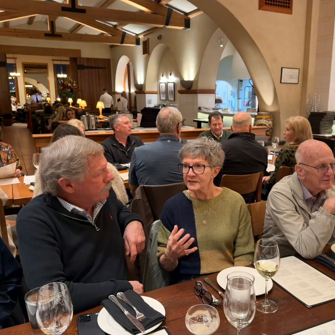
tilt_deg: -13.1
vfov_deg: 55.6
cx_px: 202
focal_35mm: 29
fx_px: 318
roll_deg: +0.3
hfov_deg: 55.2
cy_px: 170
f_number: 1.78
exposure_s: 1/40
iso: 1000
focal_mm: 6.76
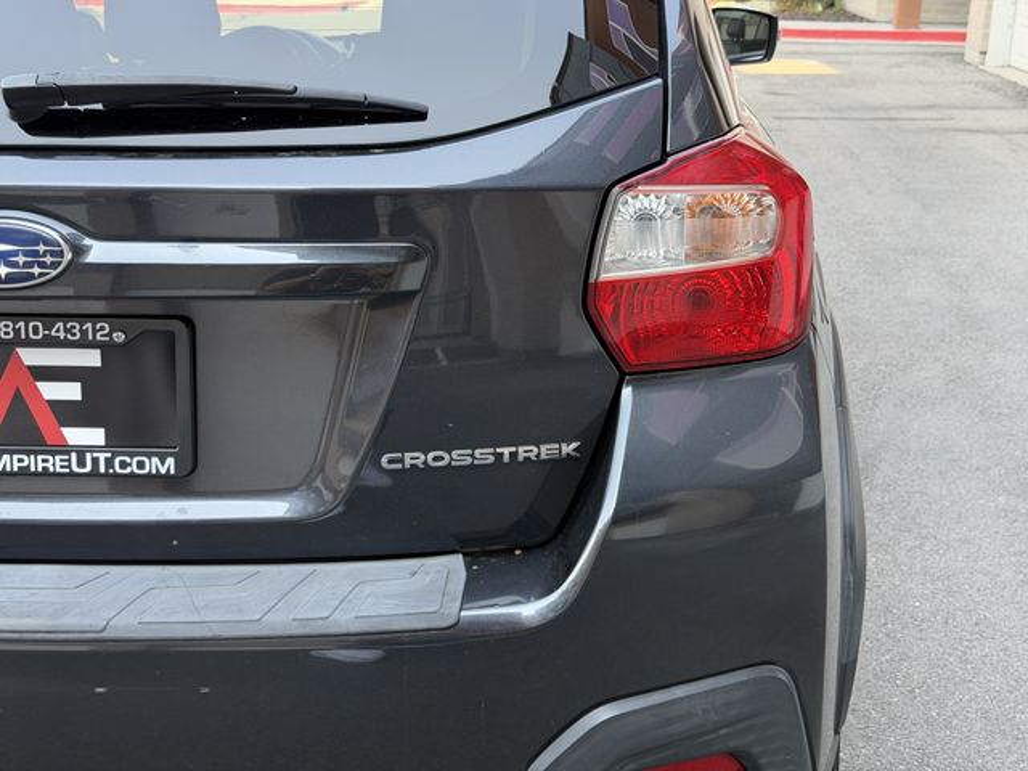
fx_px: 1425
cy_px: 386
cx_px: 514
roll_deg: -0.7
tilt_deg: -16.3
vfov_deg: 30.3
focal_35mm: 48
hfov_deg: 39.7
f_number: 1.78
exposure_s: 1/140
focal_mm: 6.76
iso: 64
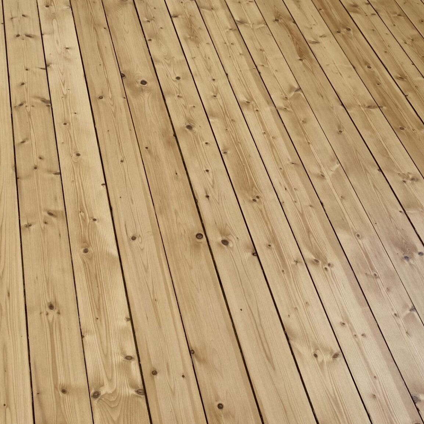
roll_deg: -9.0
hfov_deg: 33.2
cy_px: 117
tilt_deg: -41.1
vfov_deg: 32.9
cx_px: 159
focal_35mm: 51
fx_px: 707
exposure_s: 1/122
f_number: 1.8
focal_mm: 4.25
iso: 64
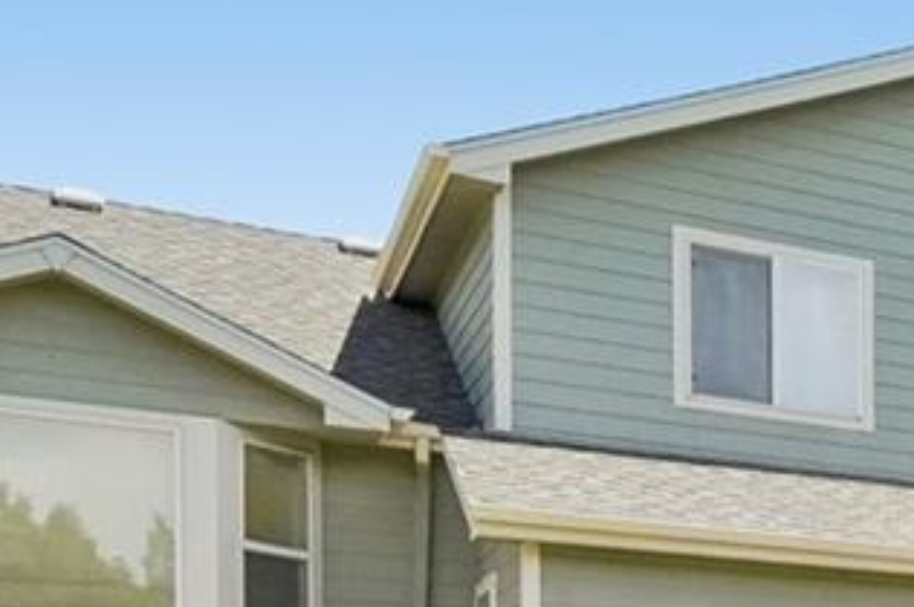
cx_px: 1941
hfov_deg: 17.2
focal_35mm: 76
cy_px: 835
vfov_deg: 16.7
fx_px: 1928
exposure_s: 1/1250
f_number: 8
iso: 800
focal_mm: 10
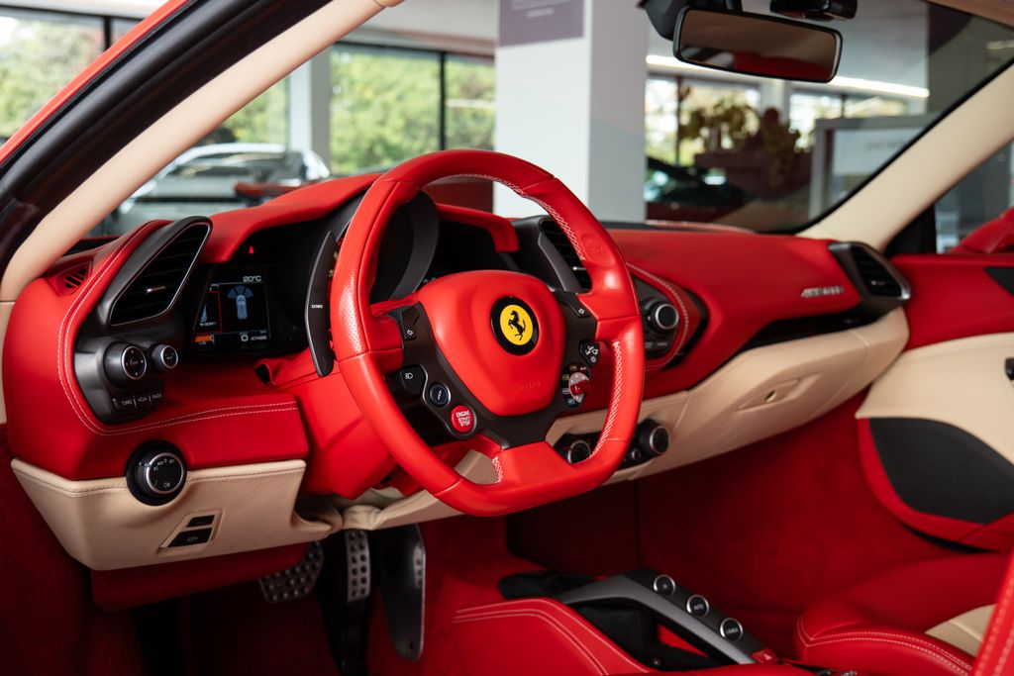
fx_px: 1187
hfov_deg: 46.2
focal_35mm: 42
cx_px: 496
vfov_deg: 31.8
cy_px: 329
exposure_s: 1/50
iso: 200
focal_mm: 37
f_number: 4.6
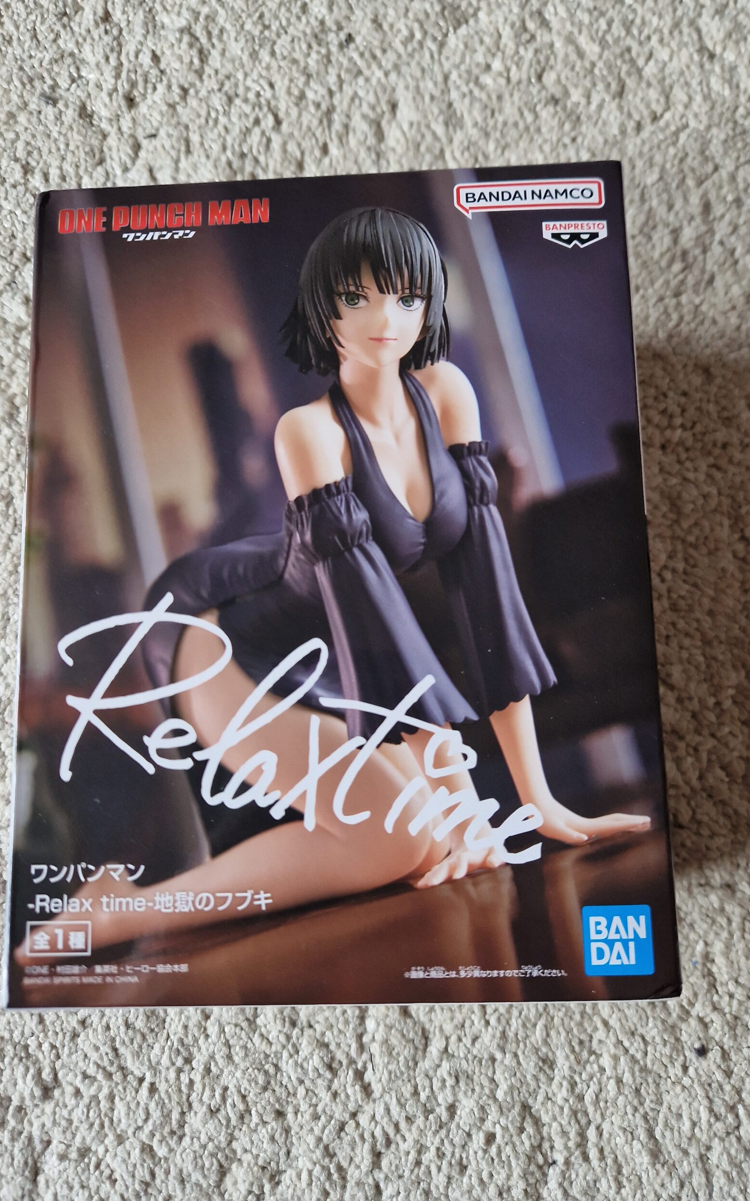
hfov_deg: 49.2
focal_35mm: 25
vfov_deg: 72.6
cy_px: 598
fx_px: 818
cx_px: 397
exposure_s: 1/100
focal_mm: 5.4
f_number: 1.8
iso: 50
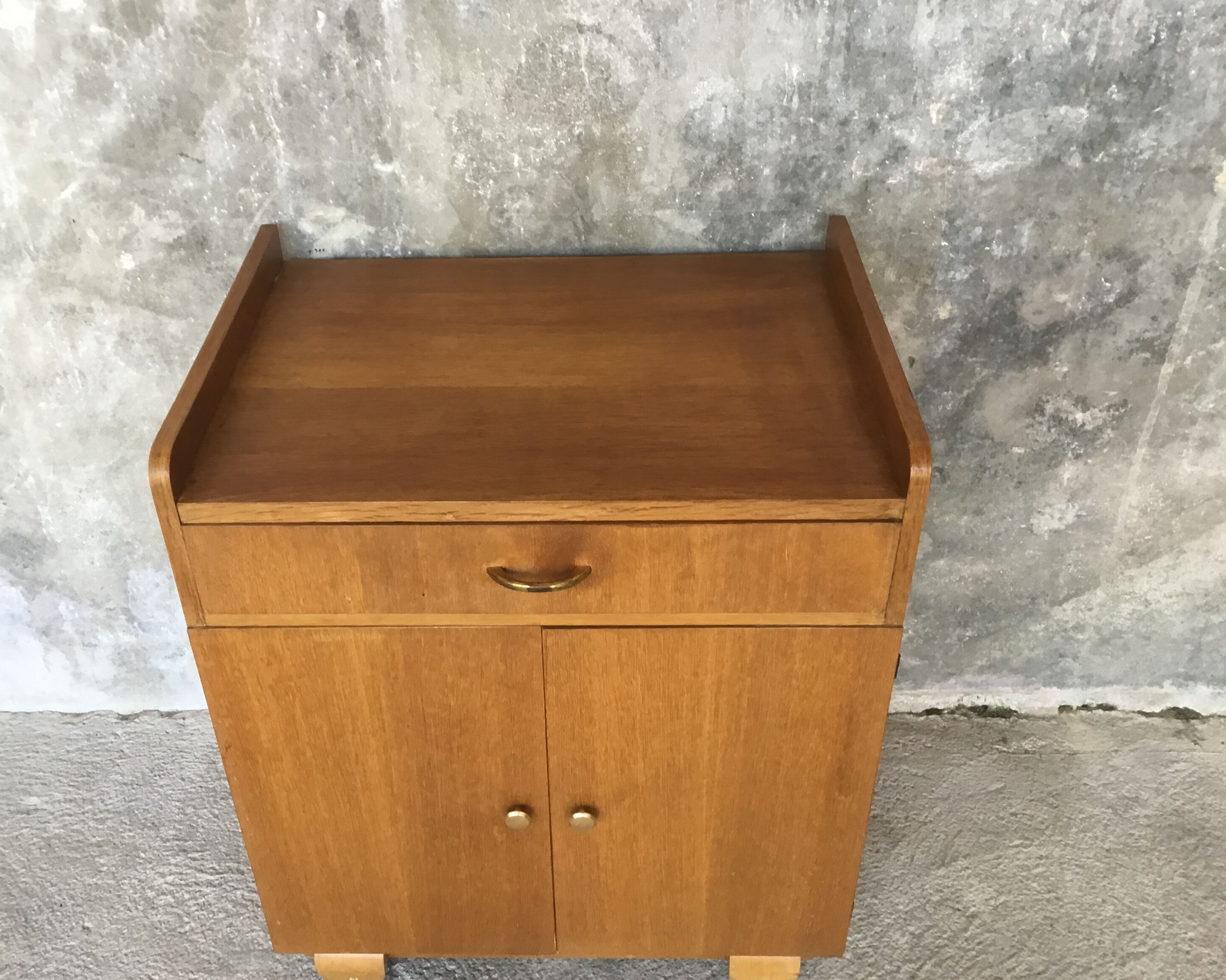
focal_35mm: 34
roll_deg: +3.5
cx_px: 549
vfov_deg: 43.4
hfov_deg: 52.7
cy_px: 501
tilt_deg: -33.8
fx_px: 1234
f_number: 2.4
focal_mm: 3.3
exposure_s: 1/33
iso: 80
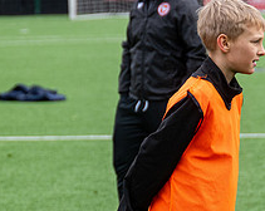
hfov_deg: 4.0
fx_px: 3820
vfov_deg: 3.2
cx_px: 320
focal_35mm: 488
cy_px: 205
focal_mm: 98
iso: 200
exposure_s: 1/500
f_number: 4
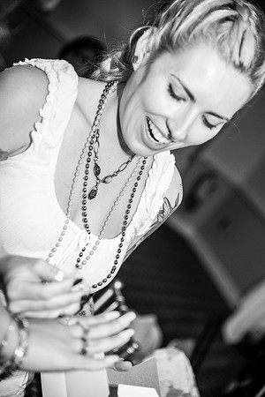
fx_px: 950
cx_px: 132
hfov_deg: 15.9
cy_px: 198
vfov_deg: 23.6
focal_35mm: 86
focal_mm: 86
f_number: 4
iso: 640
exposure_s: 1/200
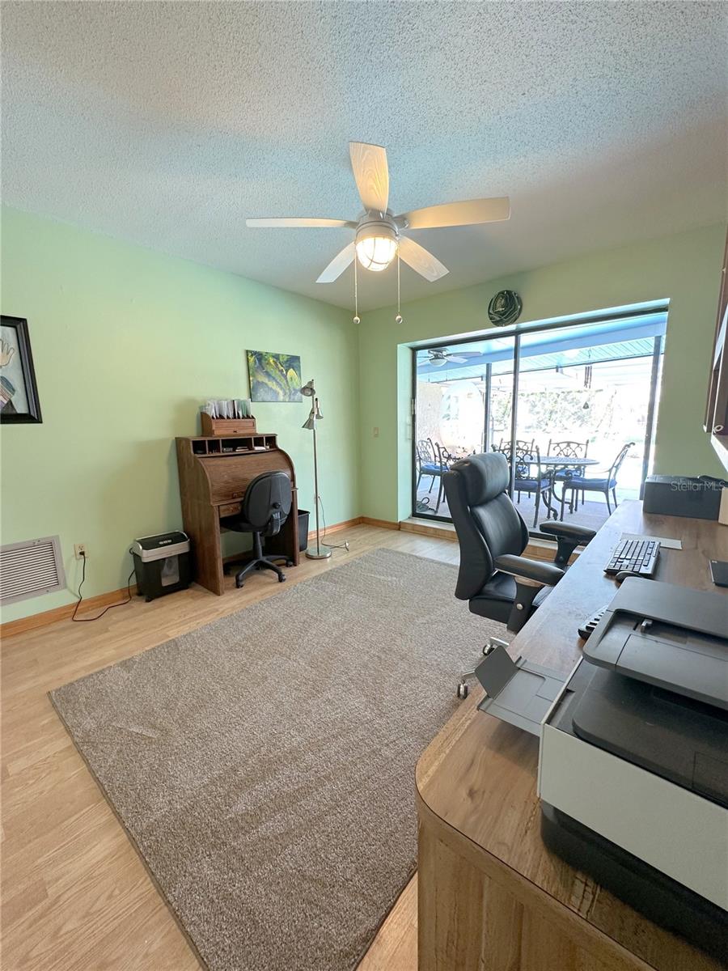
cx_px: 364
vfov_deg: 102.1
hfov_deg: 85.7
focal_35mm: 14
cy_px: 486
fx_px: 393
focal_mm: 2.22
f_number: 2.2
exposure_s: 1/60
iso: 160
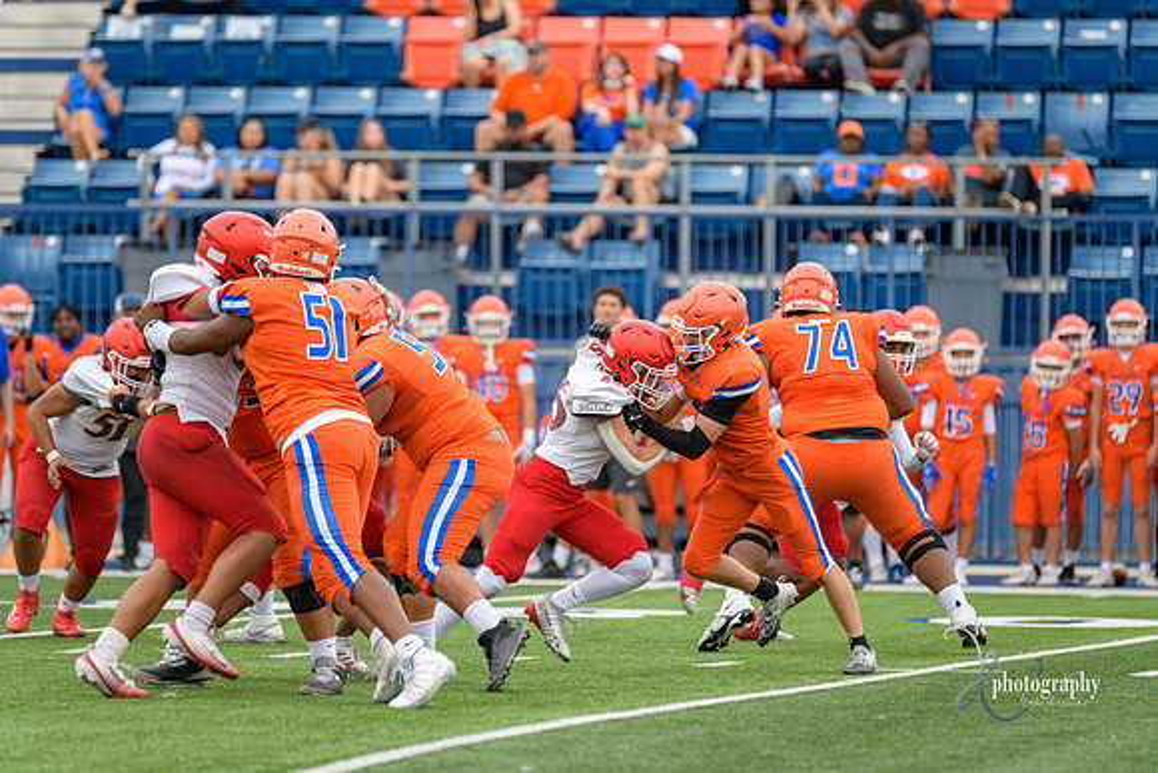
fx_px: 8687
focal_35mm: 270
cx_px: 579
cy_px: 386
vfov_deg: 5.1
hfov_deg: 7.6
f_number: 3.5
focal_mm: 270
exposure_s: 1/800
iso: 640
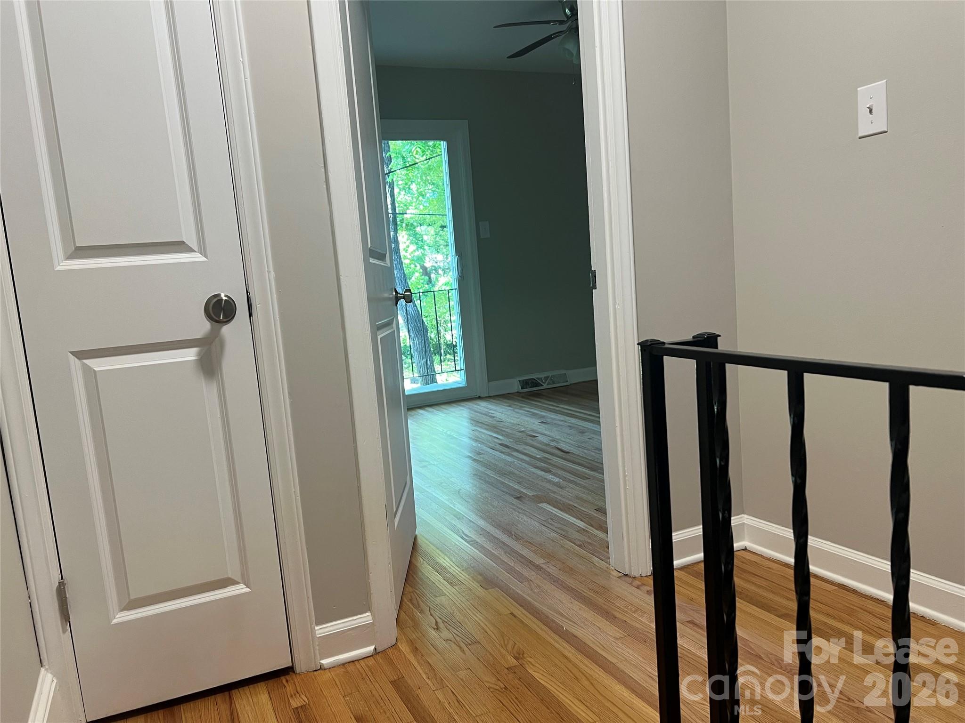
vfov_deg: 53.1
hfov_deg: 67.3
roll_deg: +4.5
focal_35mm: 26
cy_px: 362
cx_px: 482
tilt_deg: -6.7
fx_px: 725
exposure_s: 1/60
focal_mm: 5.7
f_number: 1.5
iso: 100
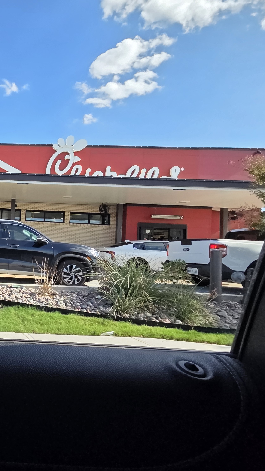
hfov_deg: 42.2
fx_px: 237
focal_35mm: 19
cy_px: 235
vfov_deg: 89.6
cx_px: -43
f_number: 2.2
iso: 50
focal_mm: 2.2
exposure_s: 1/1192
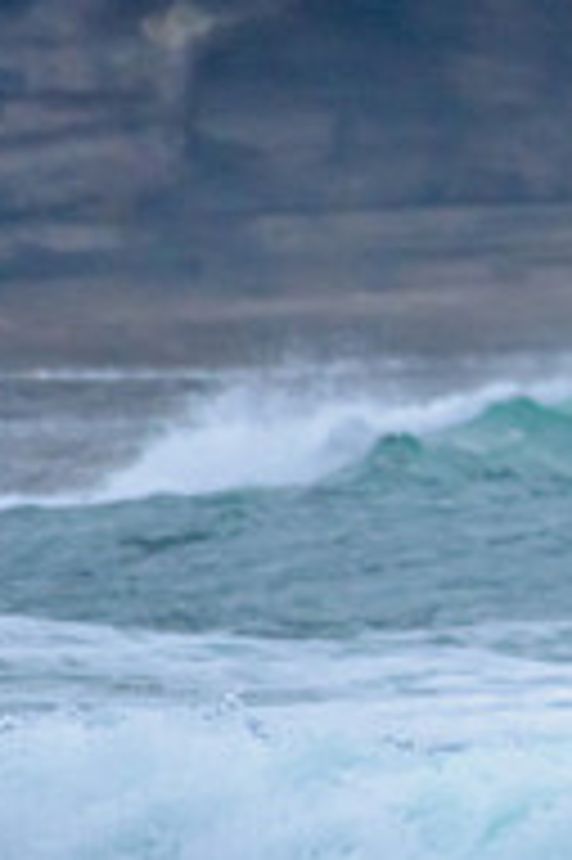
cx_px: 1192
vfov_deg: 1.1
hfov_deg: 0.7
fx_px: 44407
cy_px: 315
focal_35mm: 1860
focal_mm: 500
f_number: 5.6
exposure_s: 1/2000
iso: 1600
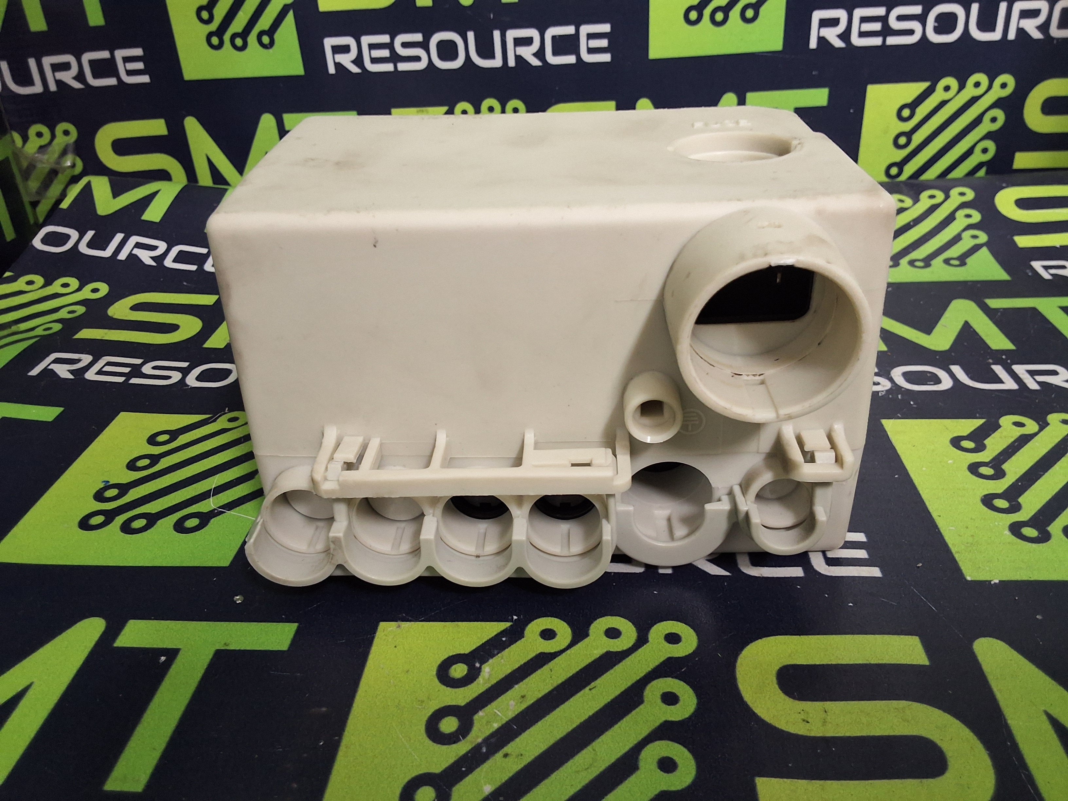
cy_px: 400
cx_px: 534
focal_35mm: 28
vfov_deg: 49.7
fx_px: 864
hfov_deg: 63.4
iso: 200
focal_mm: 2.91
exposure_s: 1/30
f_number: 1.9
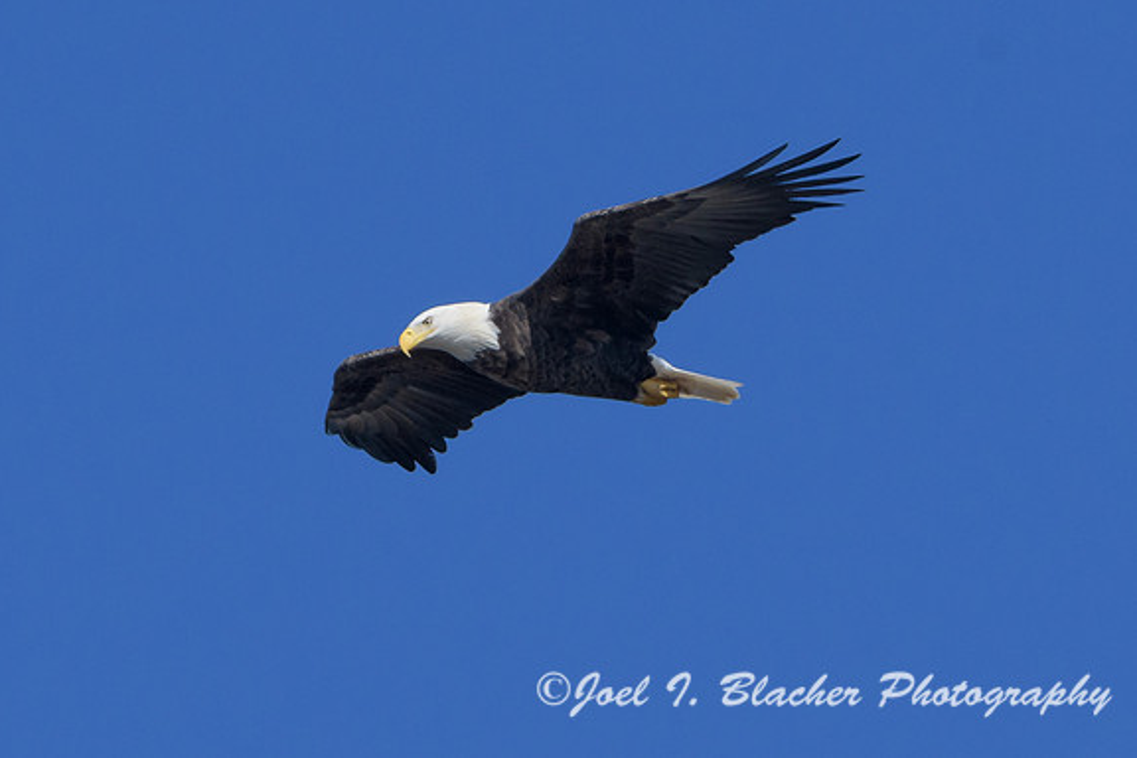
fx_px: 33413
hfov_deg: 1.9
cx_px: 568
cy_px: 378
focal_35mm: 1058
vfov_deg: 1.3
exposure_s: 1/1250
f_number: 10
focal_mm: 700
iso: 500
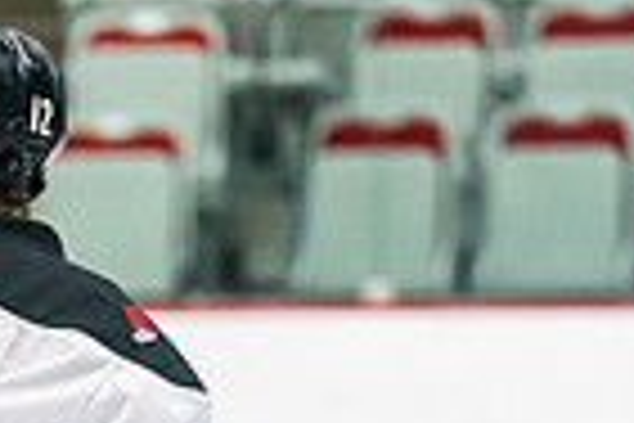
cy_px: 749
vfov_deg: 2.2
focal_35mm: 628
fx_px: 11059
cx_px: -349
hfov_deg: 3.3
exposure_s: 1/1000
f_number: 2.8
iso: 3200
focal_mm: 130
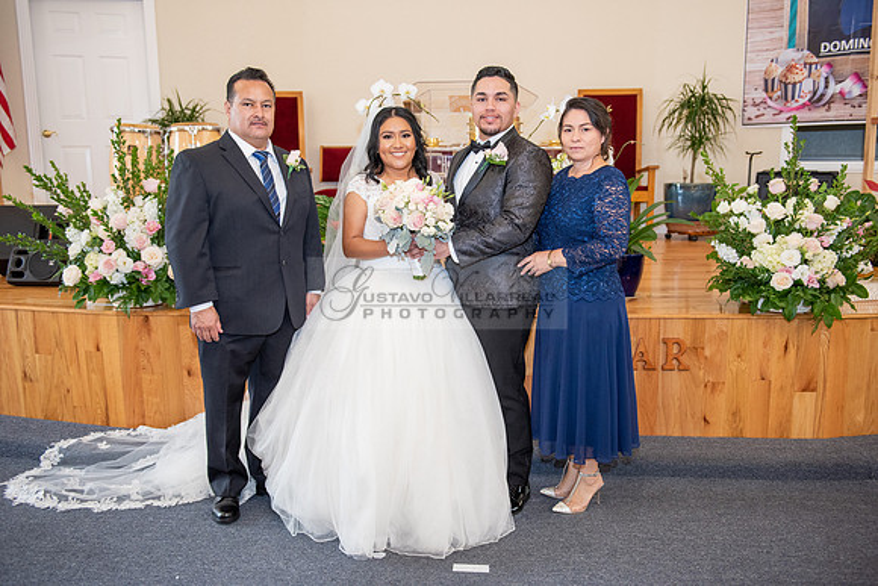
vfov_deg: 41.1
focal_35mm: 32
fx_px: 781
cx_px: 439
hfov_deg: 58.7
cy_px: 293
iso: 1000
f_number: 3.5
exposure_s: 1/160
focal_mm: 32
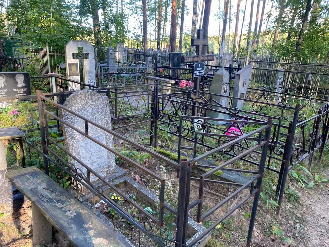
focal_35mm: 26
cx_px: 164
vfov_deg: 53.1
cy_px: 124
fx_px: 247
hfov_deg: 67.3
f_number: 1.8
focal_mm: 4.25
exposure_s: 1/121
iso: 100
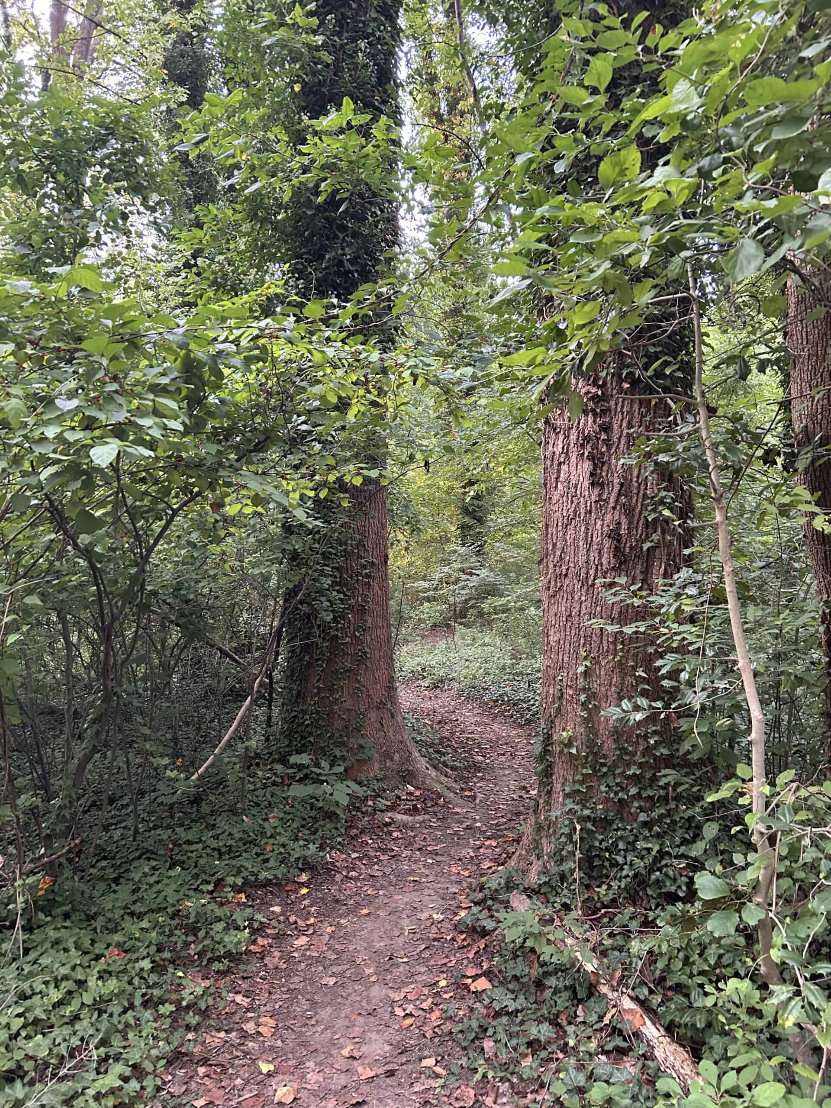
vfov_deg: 67.3
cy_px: 554
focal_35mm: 26
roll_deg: +0.8
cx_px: 416
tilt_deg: +1.4
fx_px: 832
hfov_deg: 53.1
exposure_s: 1/43
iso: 500
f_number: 1.5
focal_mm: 5.7
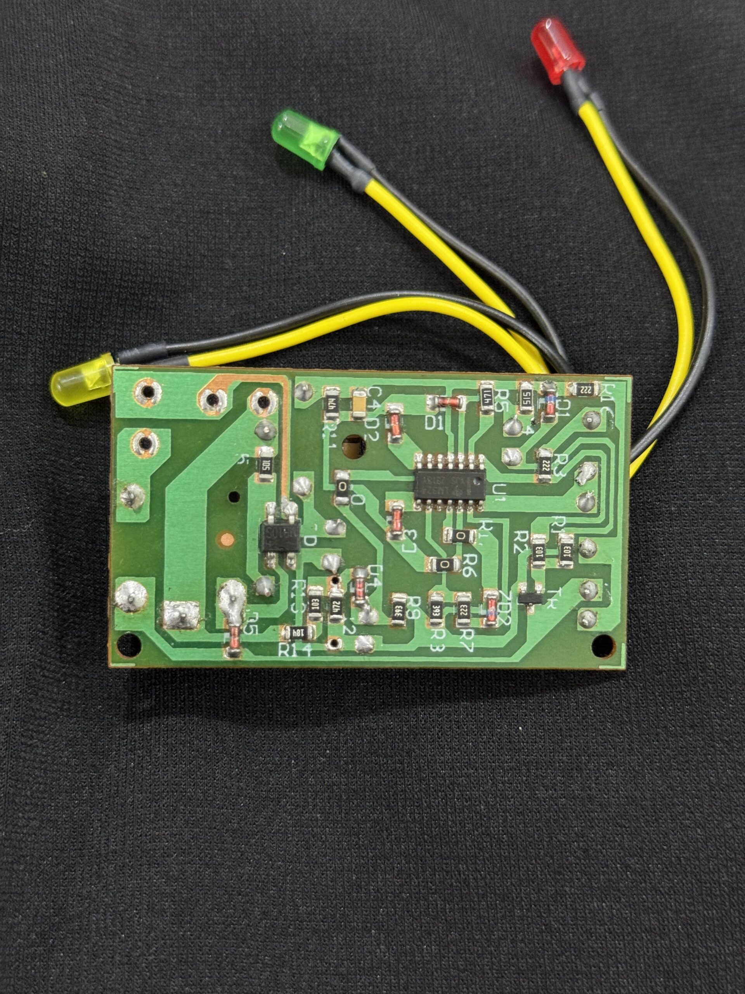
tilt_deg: -75.3
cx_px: 372
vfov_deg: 39.7
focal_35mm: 48
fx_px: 1377
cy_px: 497
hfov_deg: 30.3
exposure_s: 1/50
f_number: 1.78
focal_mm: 6.76
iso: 250
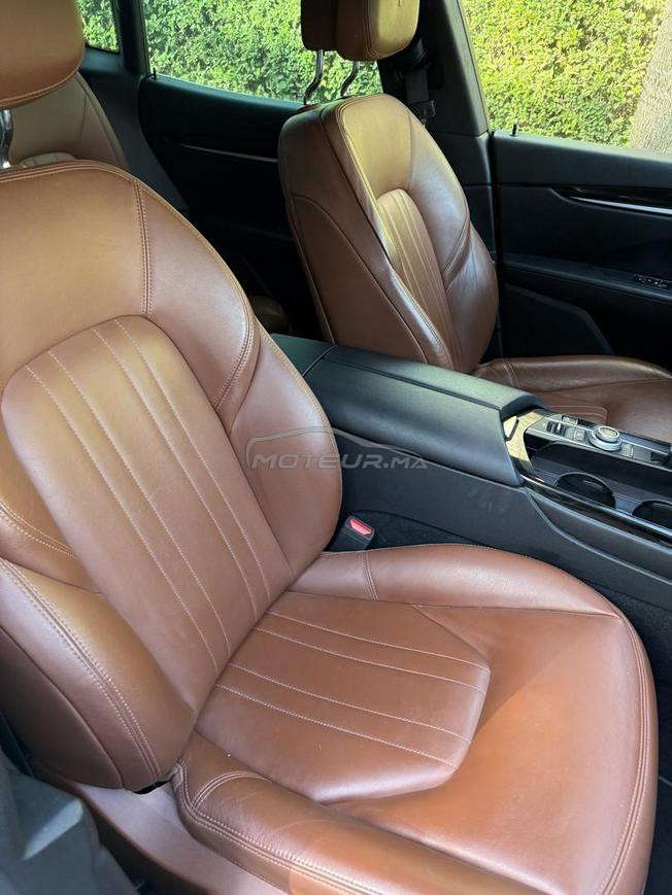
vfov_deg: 71.6
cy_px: 448
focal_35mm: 24
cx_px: 336
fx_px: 621
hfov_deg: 56.8
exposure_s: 1/88
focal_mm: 6.76
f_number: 1.78
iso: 200
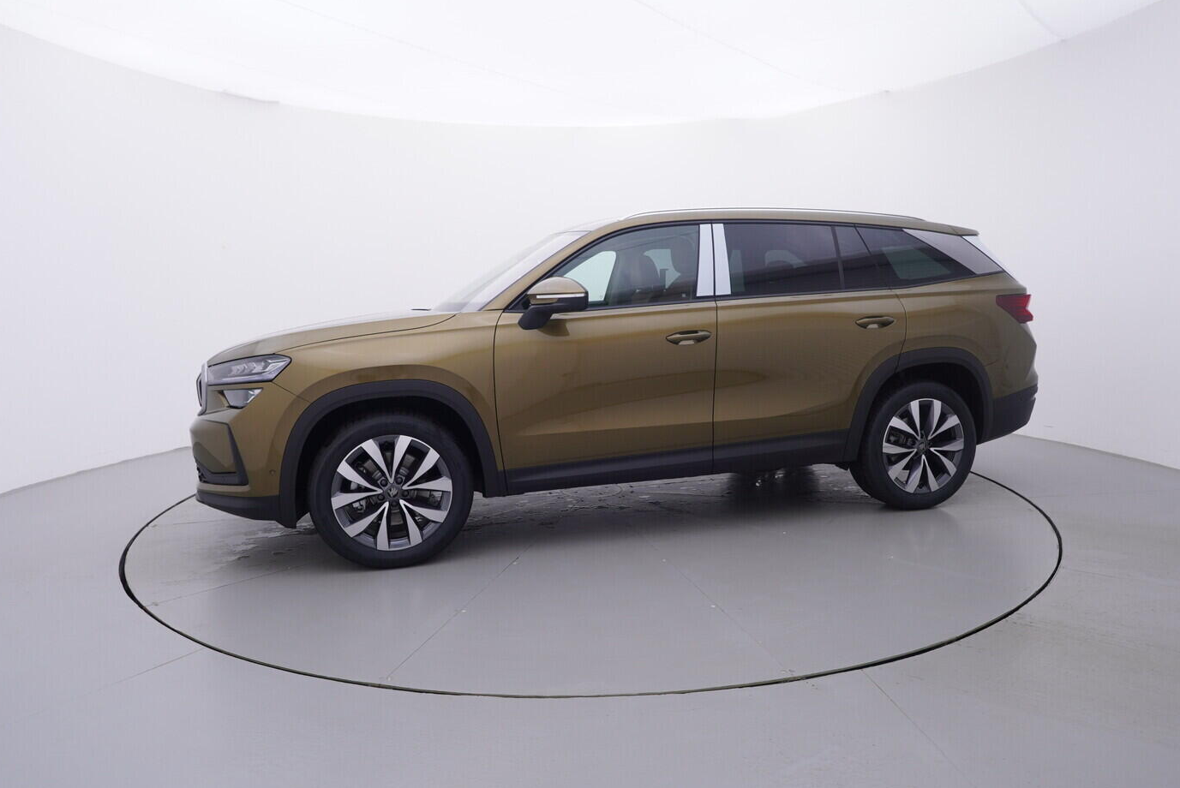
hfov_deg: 74.8
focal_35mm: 24
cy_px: 388
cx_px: 591
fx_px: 771
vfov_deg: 54.1
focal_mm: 15
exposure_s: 1/80
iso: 200
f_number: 5
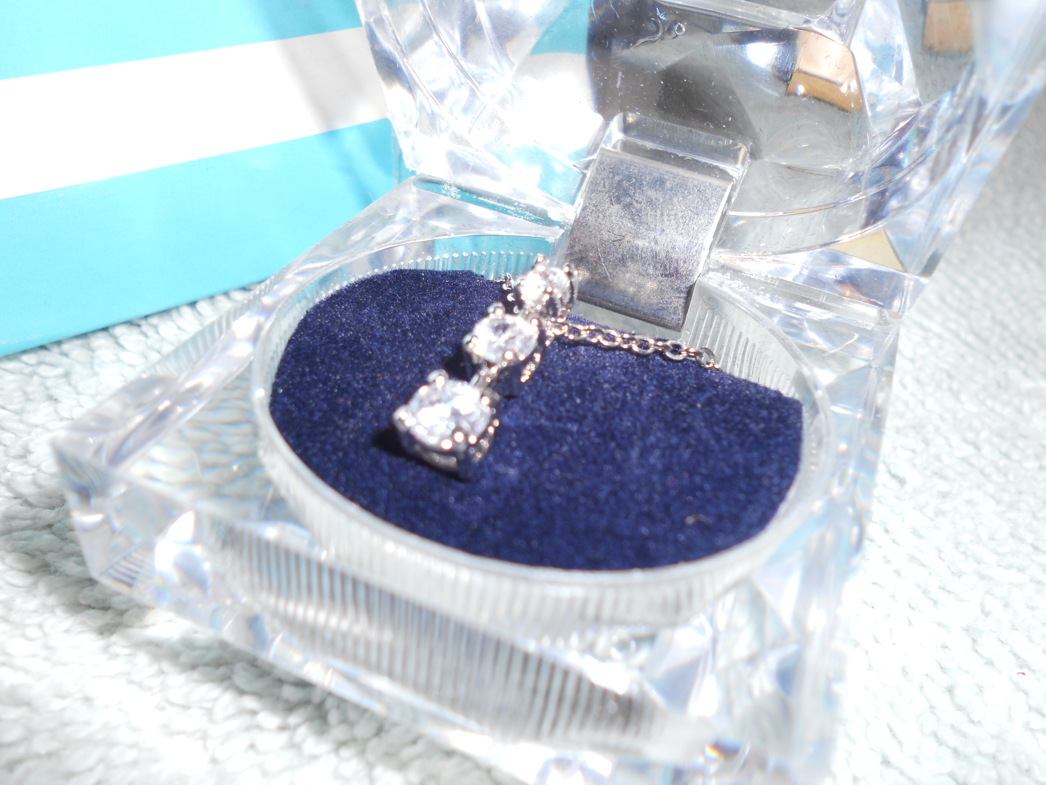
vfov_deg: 44.2
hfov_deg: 56.8
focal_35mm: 32
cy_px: 392
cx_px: 523
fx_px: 967
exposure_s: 1/25
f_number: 8.8
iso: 80
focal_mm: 5.8
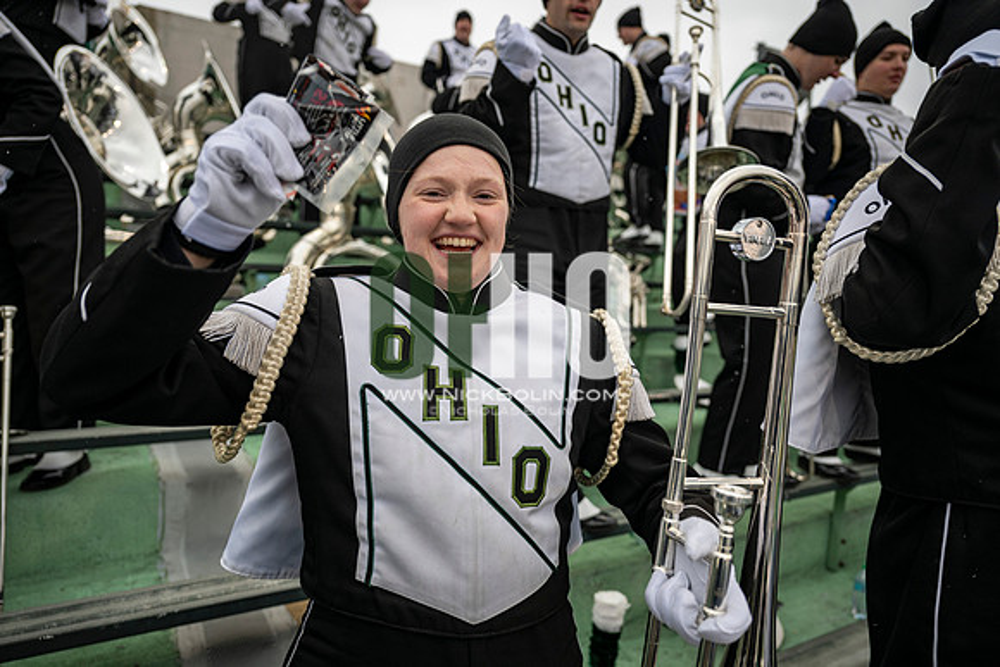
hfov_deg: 73.7
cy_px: 334
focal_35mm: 24
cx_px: 500
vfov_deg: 53.2
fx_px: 667
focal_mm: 24
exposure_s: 1/500
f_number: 2.8
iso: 160
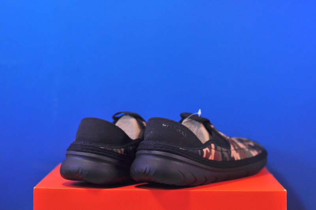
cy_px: 105
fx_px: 657
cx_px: 158
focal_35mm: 75
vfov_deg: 18.1
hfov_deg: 27.0
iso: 250
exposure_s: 1/320
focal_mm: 50
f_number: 2.5
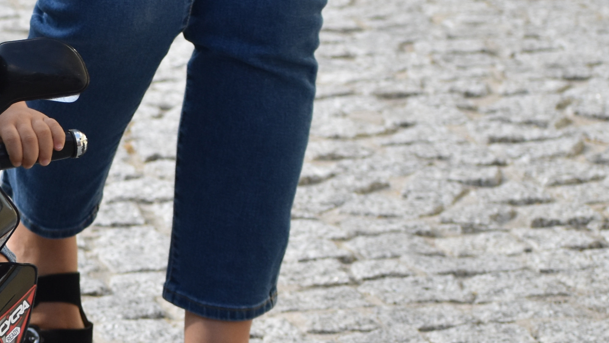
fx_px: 5280
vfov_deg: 3.7
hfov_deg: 6.5
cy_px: -2
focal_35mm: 327
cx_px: -260
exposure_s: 1/1000
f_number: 4.5
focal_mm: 70
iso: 400
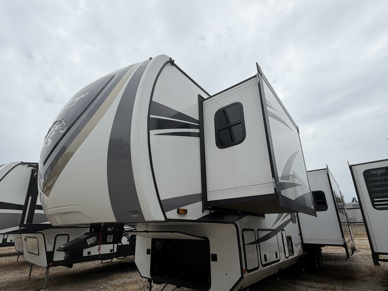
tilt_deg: +19.1
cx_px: 183
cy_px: 164
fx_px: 202
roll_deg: +2.0
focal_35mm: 18
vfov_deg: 71.3
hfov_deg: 87.7
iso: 20
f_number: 2.2
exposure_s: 1/1497
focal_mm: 2.22
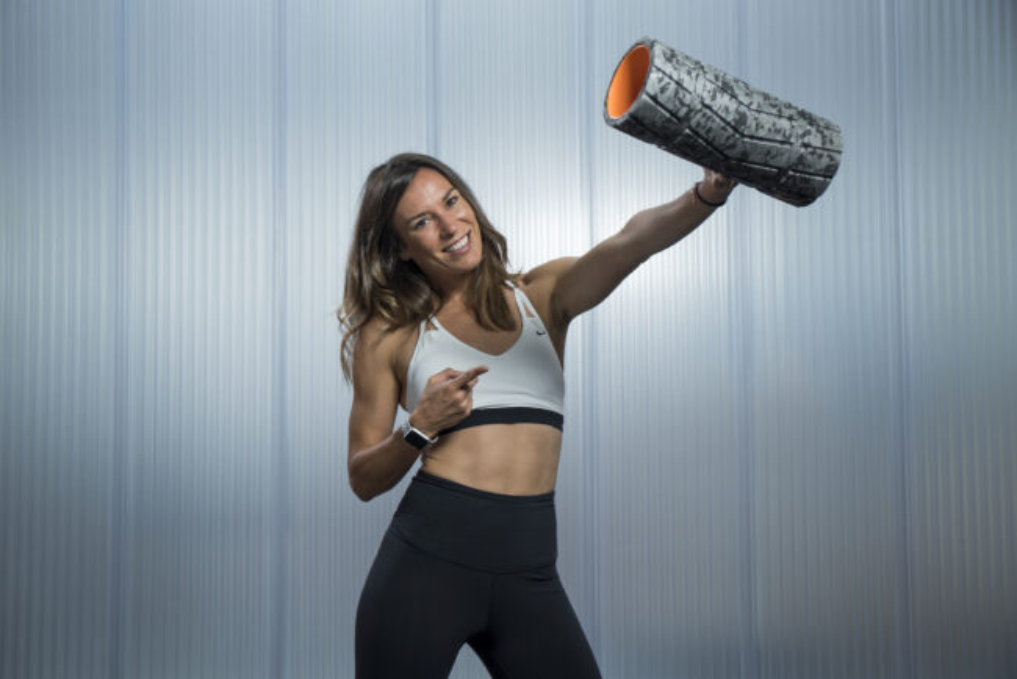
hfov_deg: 39.6
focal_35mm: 50
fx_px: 1413
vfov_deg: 27.0
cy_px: 340
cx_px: 508
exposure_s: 1/100
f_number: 4.5
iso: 400
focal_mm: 50
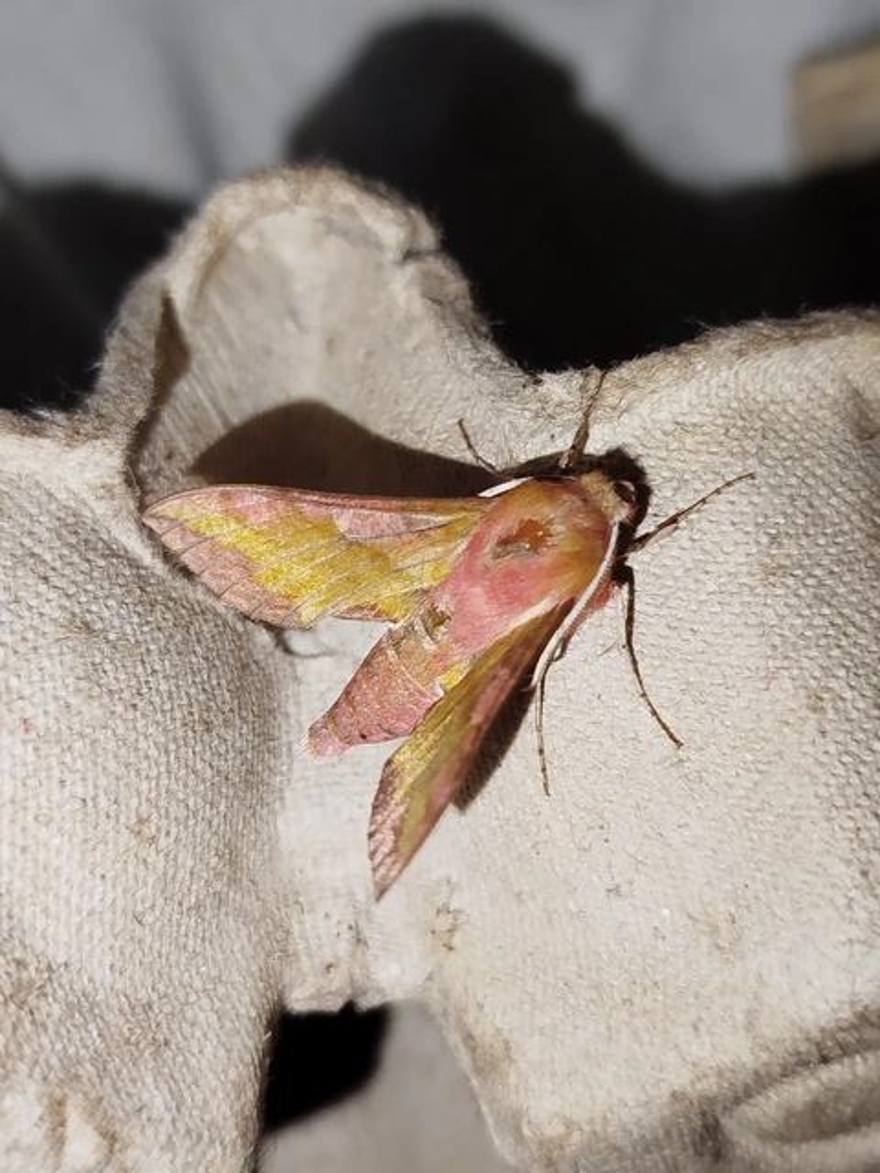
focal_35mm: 48
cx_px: 440
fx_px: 1627
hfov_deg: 30.3
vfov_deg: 39.7
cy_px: 586
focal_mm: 5.31
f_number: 1.7
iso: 80
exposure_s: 1/50
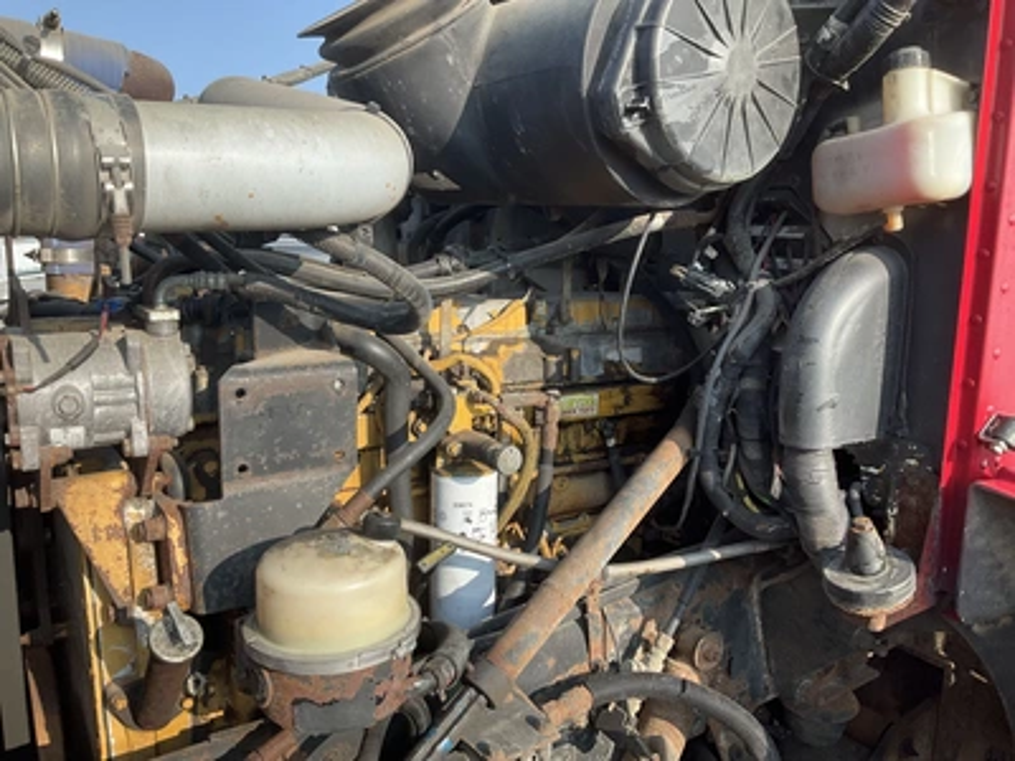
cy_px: 380
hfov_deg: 61.7
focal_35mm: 29
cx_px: 508
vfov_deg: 48.2
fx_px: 850
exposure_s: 1/524
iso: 25
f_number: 1.8
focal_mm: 3
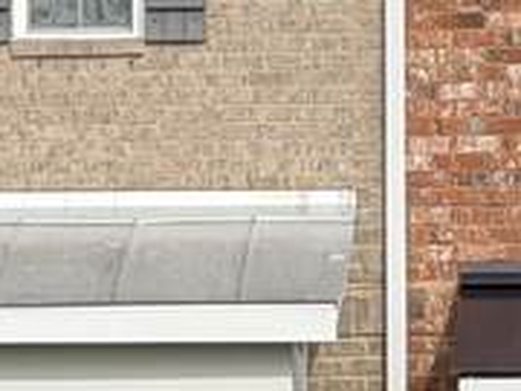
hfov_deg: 5.8
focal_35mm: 341
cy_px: 209
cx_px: -214
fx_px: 5132
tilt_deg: +3.8
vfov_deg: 4.4
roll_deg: +0.6
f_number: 1.78
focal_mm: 6.76
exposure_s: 1/3226
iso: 64
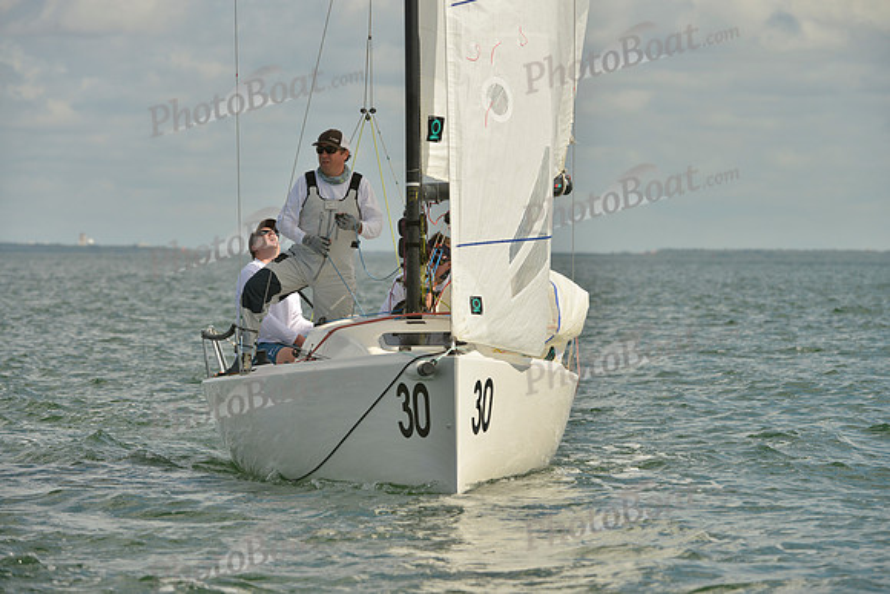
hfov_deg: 7.9
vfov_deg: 5.3
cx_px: 445
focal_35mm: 260
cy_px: 297
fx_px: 6429
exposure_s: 1/1000
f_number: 9
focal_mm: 260
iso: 280
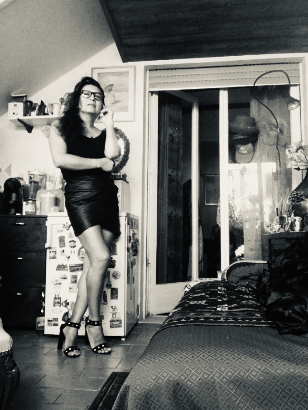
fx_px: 379
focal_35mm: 32
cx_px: 154
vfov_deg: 56.8
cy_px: 205
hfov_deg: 44.2
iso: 200
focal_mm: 2.87
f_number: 2.2
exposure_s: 1/25
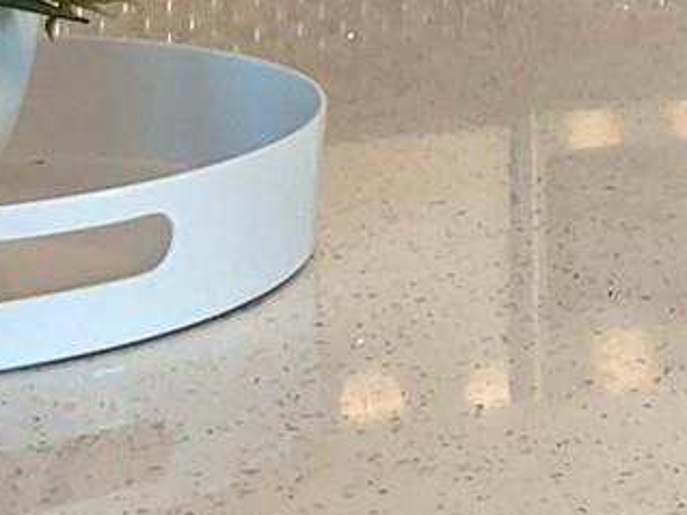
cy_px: -197
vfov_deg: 9.9
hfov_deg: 13.0
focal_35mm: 146
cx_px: 918
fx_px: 2895
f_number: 1.8
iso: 40
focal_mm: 3
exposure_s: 1/60
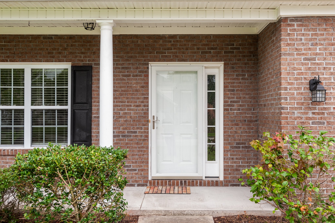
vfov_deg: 37.8
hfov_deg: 54.5
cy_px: 112
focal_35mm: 35
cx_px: 168
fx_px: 325
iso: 400
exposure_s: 1/160
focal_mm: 35
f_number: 6.3
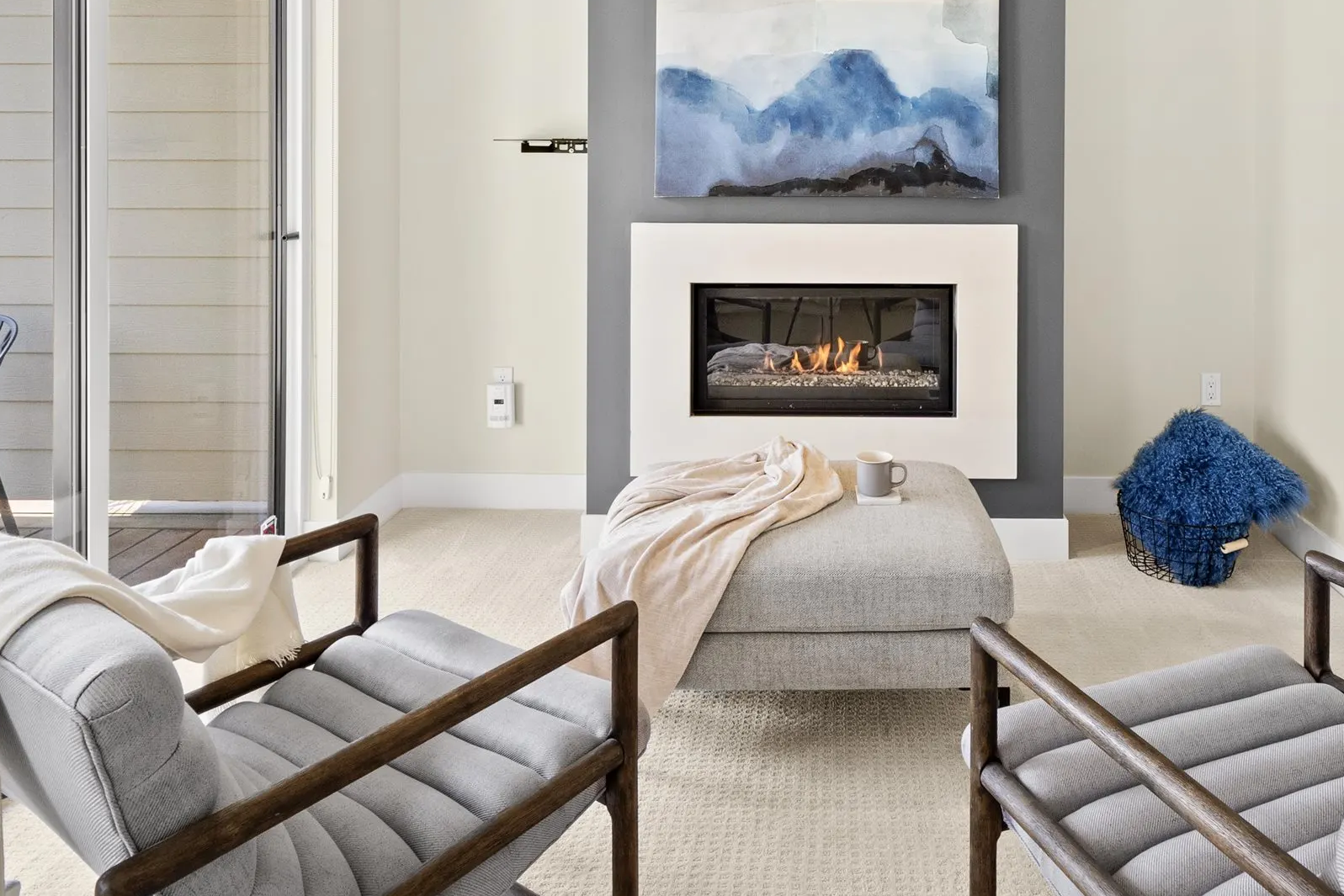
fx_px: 933
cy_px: 156
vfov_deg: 47.9
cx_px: 828
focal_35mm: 25
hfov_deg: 70.5
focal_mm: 13
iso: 400
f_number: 8
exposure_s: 1/13
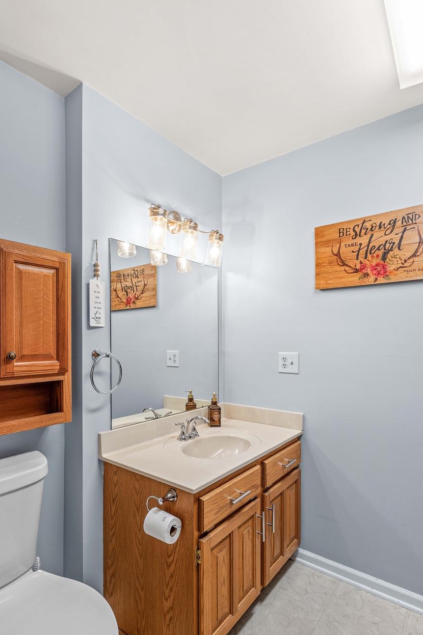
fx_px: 335
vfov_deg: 86.7
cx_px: 182
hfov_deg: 64.3
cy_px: 347
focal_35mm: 19
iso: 100
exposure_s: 1/3
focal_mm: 16
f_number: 8
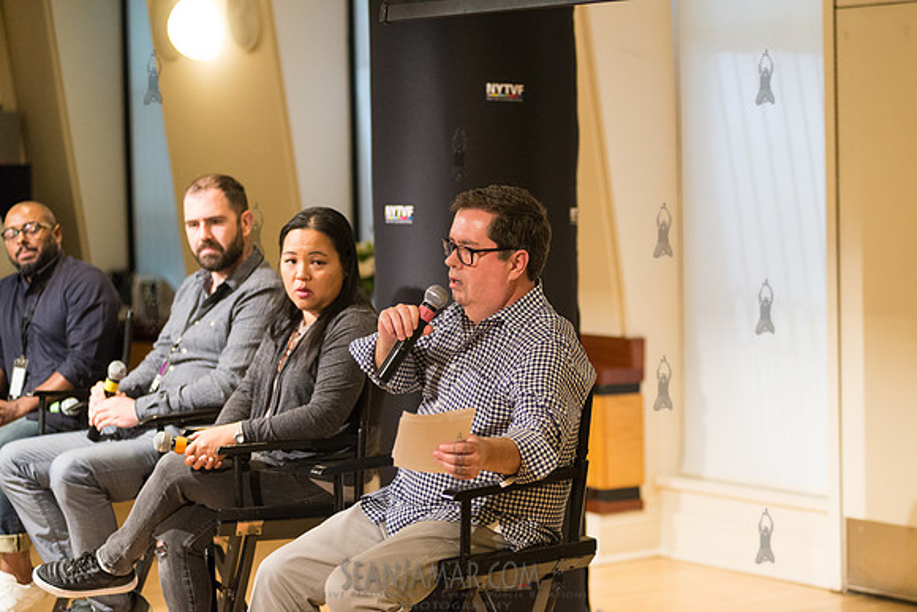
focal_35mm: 92
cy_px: 306
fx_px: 2344
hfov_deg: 22.1
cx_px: 458
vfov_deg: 14.9
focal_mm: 92
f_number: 2.8
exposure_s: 1/400
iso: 4000
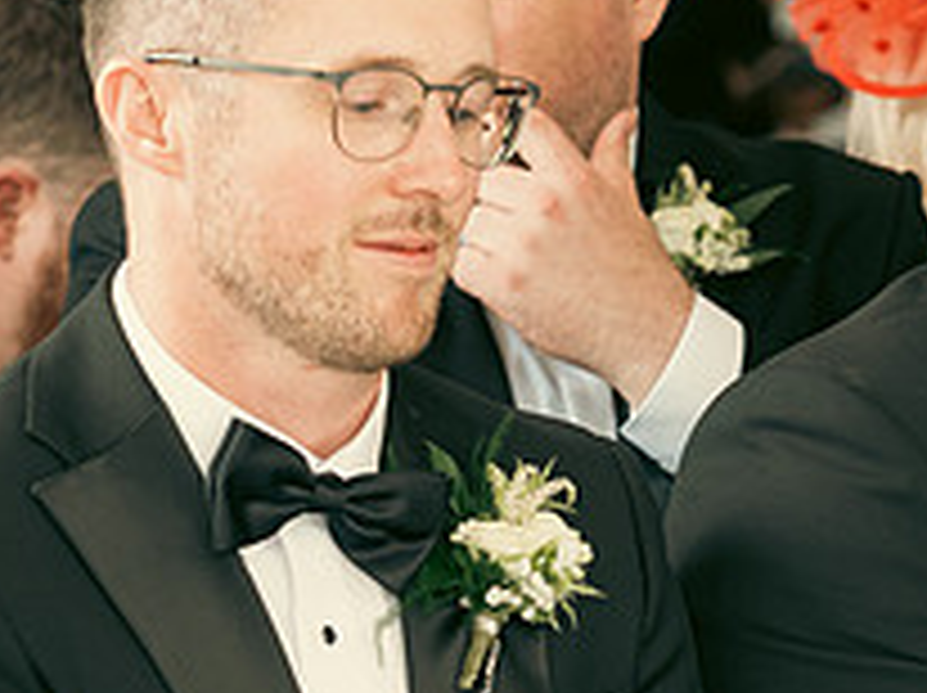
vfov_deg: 5.2
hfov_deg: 6.9
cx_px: 1251
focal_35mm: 285
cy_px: 587
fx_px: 7623
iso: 800
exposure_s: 1/160
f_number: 3.5
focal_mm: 70
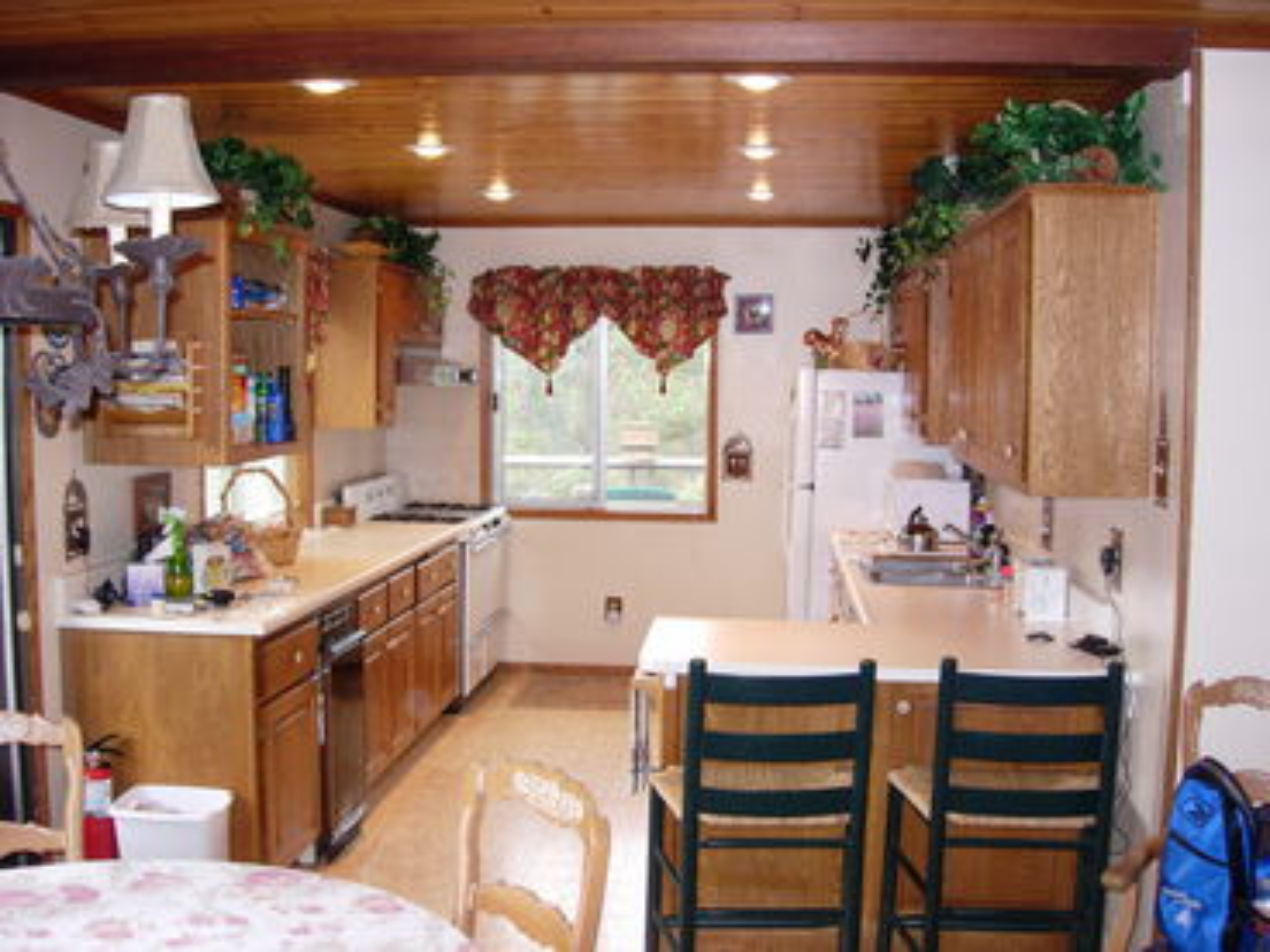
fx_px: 1394
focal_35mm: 38
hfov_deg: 49.0
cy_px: 476
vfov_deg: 37.7
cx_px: 635
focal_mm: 7.8
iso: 81
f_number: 2.8
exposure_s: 1/32.9
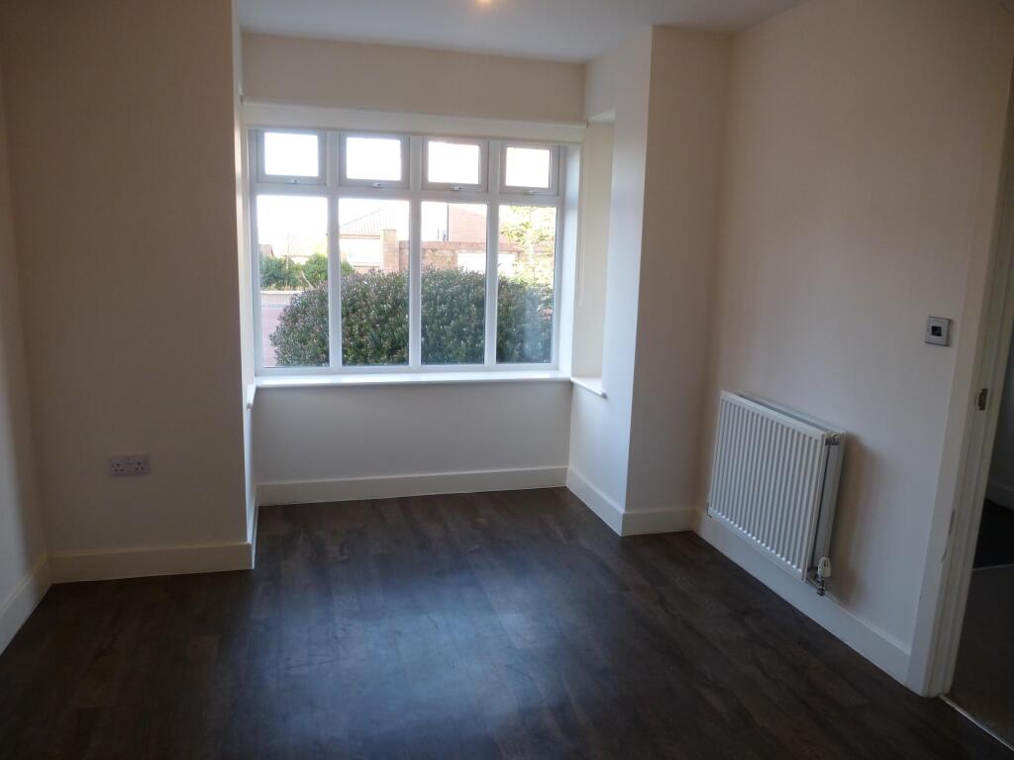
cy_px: 380
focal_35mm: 24
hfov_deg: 71.6
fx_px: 703
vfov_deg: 56.8
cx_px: 507
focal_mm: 4.3
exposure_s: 1/60
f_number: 3.3
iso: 200
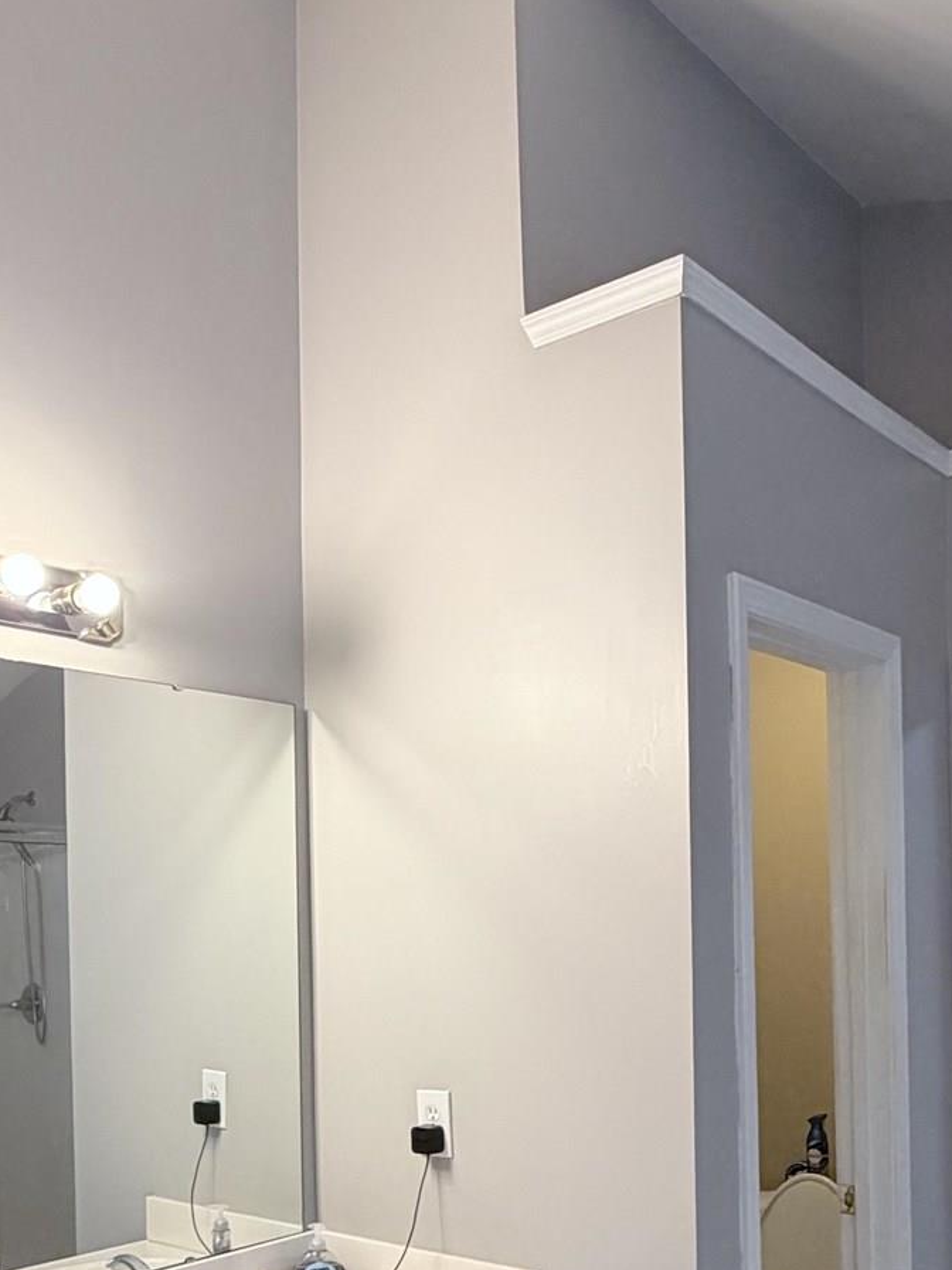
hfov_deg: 39.6
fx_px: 1320
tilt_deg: +0.9
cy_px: 923
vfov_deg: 49.7
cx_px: 405
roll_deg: +1.2
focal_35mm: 36
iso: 200
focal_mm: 2.22
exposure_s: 1/120
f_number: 2.2
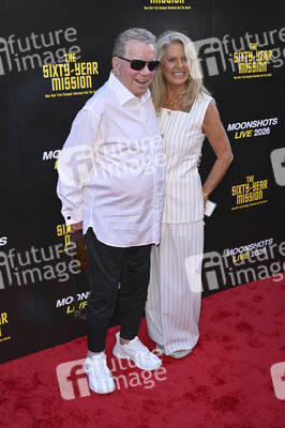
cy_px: 214
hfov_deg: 33.3
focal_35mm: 40
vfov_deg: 48.5
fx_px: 476
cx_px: 142
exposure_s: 1/250
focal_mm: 40
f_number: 6.3
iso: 1000
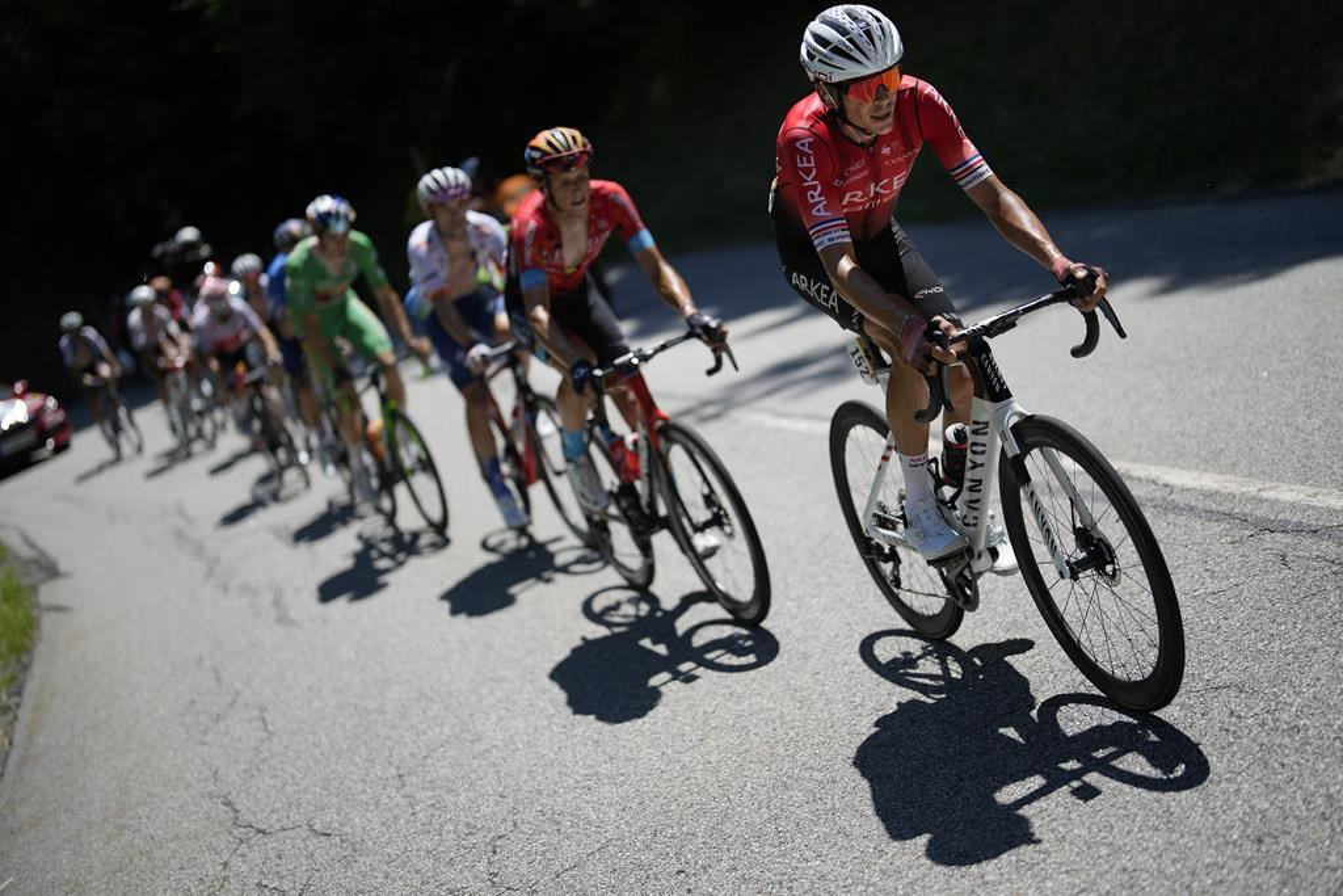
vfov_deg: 27.0
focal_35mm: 50
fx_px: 1865
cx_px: 672
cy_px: 448
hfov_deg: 39.6
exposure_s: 1/8000
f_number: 1.2
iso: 100
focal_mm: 50
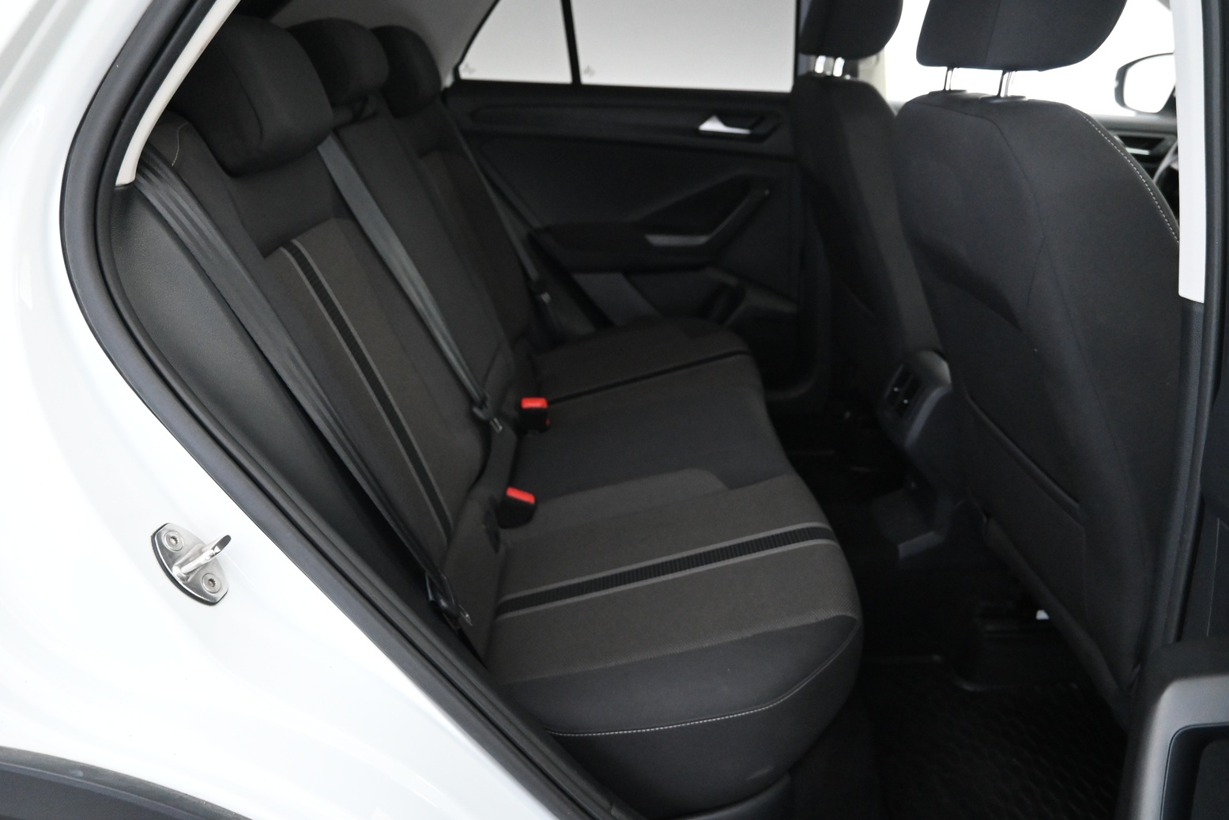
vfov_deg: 51.3
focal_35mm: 25
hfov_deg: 71.5
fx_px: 853
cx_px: 628
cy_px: 409
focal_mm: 16
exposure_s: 1/40
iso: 4000
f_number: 3.5
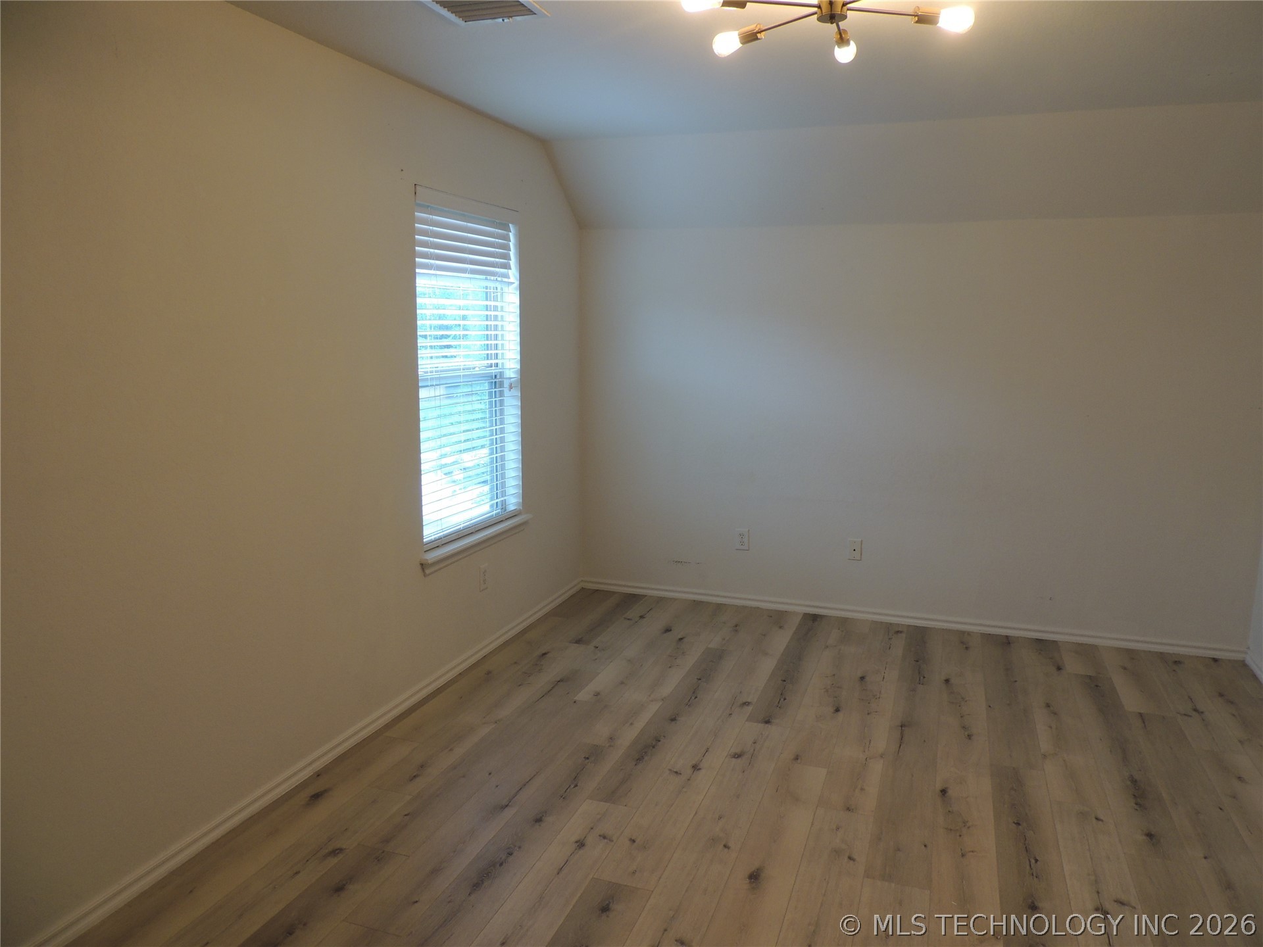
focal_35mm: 24
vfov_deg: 56.8
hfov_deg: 71.6
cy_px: 474
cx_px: 632
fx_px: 876
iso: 100
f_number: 3
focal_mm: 4.3
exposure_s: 1/30
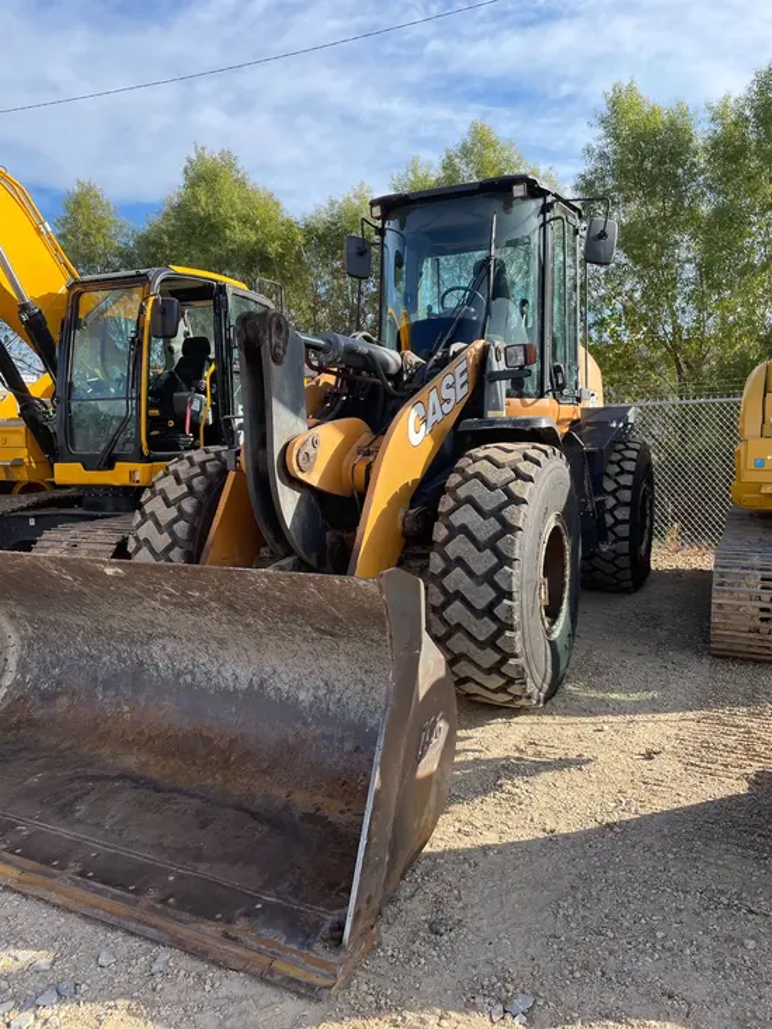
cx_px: 386
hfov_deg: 53.1
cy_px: 514
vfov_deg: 67.3
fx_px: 773
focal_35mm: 26
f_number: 1.6
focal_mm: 4.2
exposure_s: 1/1689
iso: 50
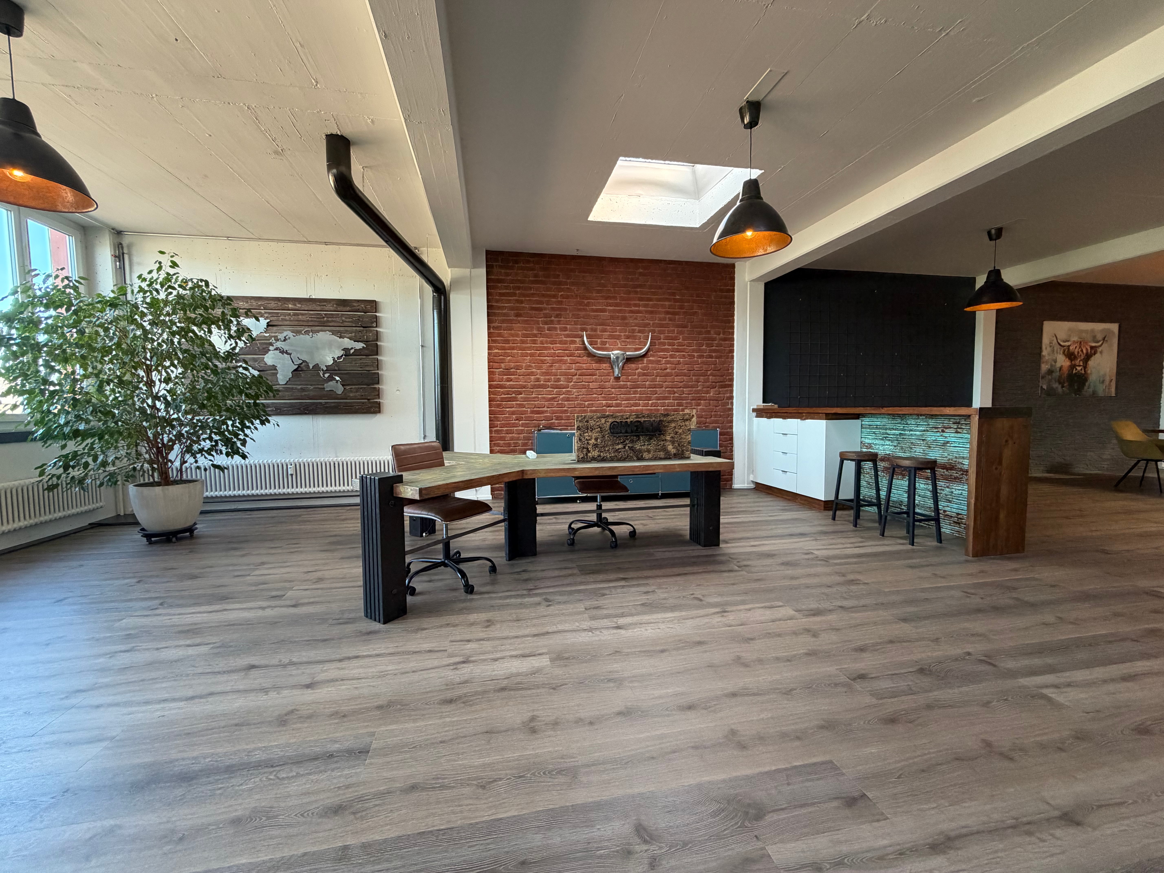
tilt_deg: -3.9
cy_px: 436
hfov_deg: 102.1
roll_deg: +0.8
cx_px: 582
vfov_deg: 85.7
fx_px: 471
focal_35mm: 14
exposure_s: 1/121
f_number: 2.2
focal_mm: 2.22
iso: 320
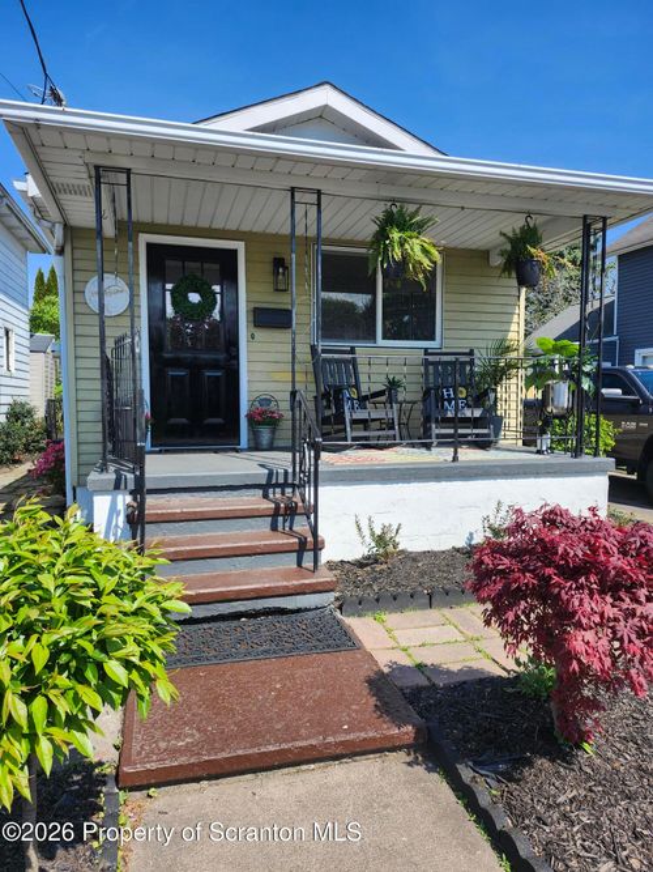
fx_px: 579
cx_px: 326
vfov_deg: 73.9
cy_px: 436
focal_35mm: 23
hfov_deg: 58.9
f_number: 1.8
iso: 25
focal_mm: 5.54
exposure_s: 1/1272
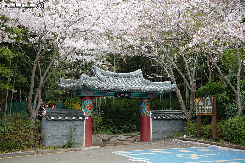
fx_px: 340
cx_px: 122
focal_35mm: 50
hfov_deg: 39.6
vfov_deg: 27.0
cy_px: 82
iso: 100
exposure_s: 1/40
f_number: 2.8
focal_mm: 50
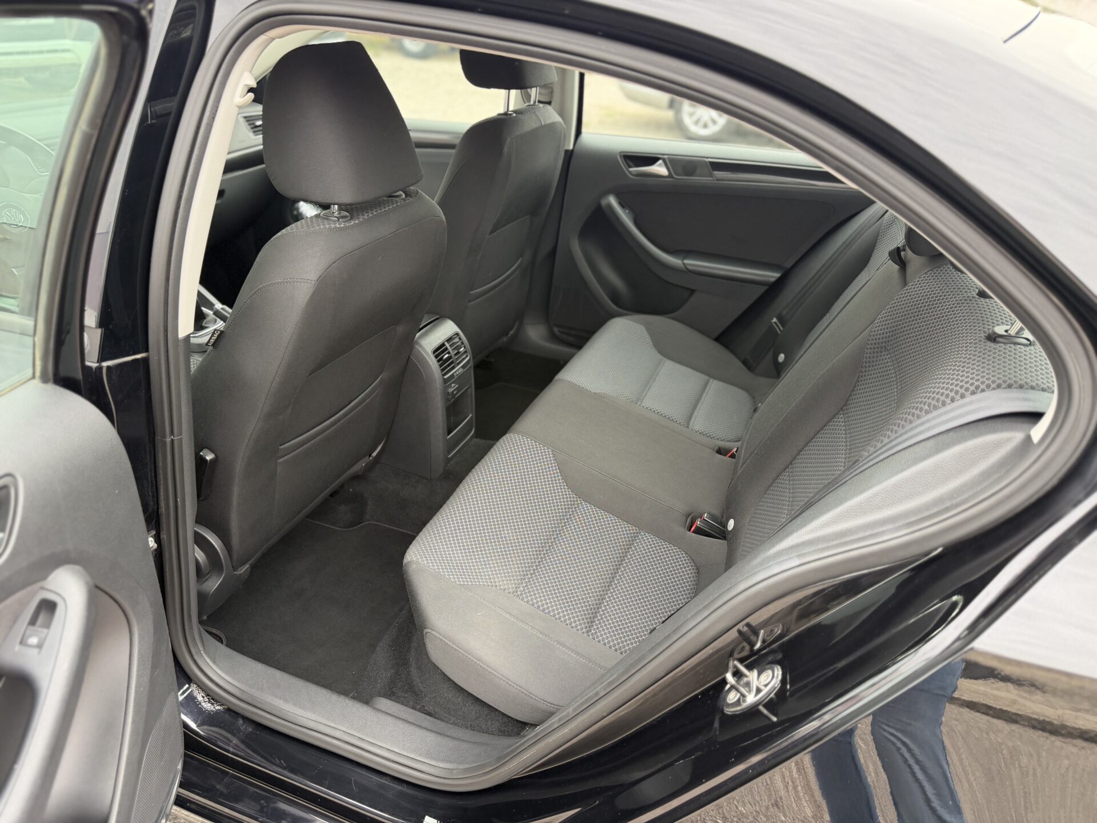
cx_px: 548
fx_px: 761
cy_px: 412
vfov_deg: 56.8
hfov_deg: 71.6
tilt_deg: -24.5
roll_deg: -4.1
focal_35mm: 24
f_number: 1.78
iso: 160
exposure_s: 1/121
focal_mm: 6.76
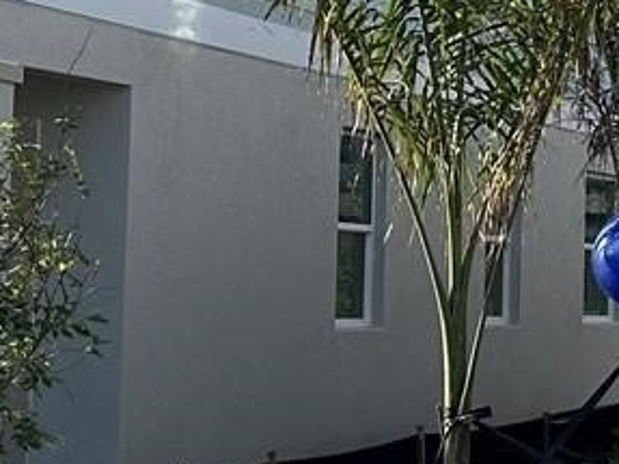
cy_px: 164
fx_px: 2395
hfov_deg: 12.1
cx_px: 1428
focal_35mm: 134
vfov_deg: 11.0
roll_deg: -0.4
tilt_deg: +2.9
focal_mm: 6.86
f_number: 1.78
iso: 80
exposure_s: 1/2525
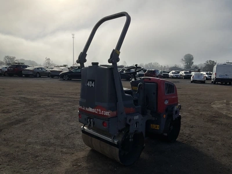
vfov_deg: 48.2
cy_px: 87
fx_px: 194
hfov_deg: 61.7
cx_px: 116
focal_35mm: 29
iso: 25
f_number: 1.8
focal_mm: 3
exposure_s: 1/8621
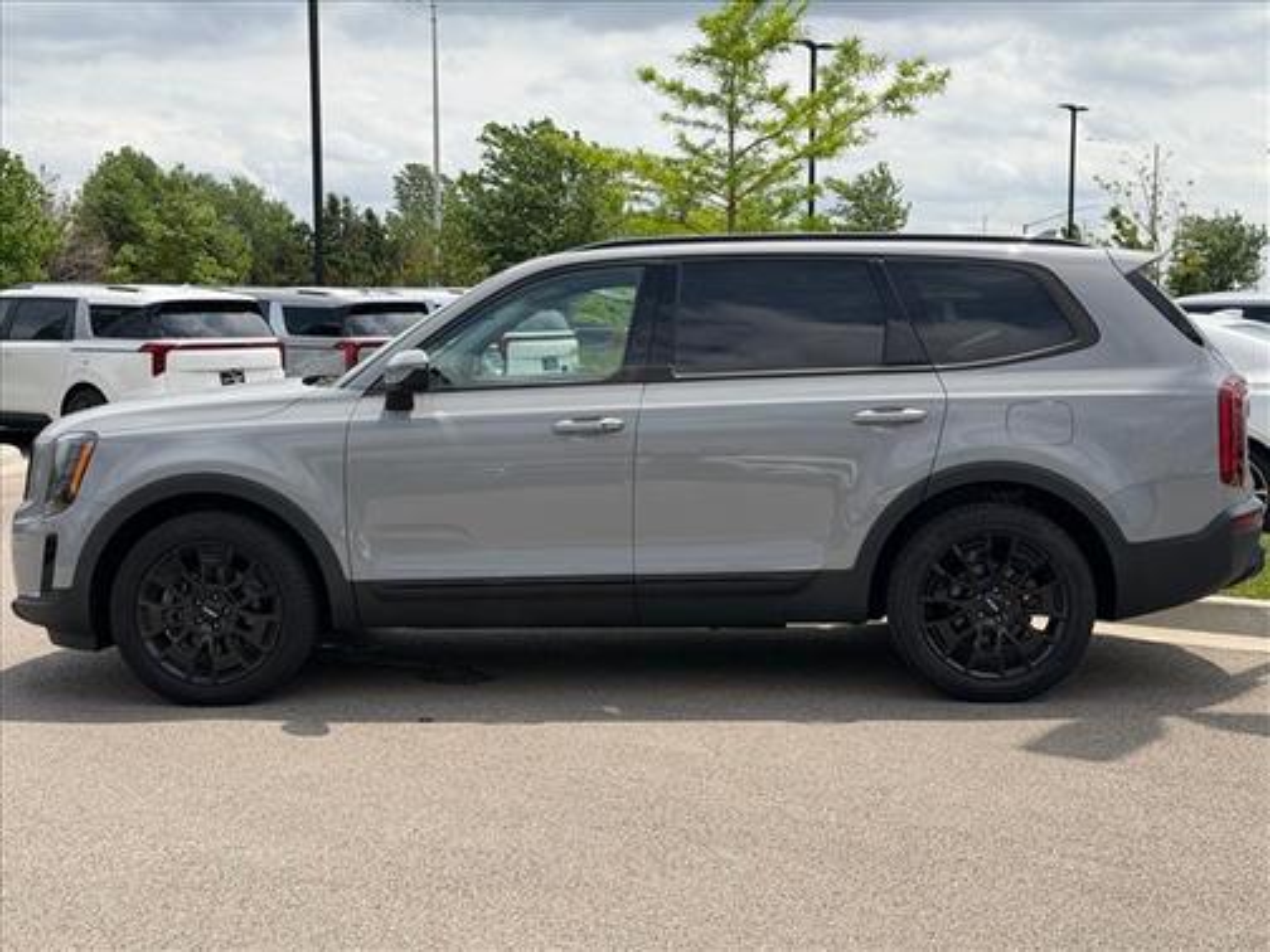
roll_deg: +0.2
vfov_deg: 30.3
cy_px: 476
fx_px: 1761
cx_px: 635
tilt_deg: -5.4
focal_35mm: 48
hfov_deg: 39.7
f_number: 1.78
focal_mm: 6.76
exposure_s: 1/4878
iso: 64
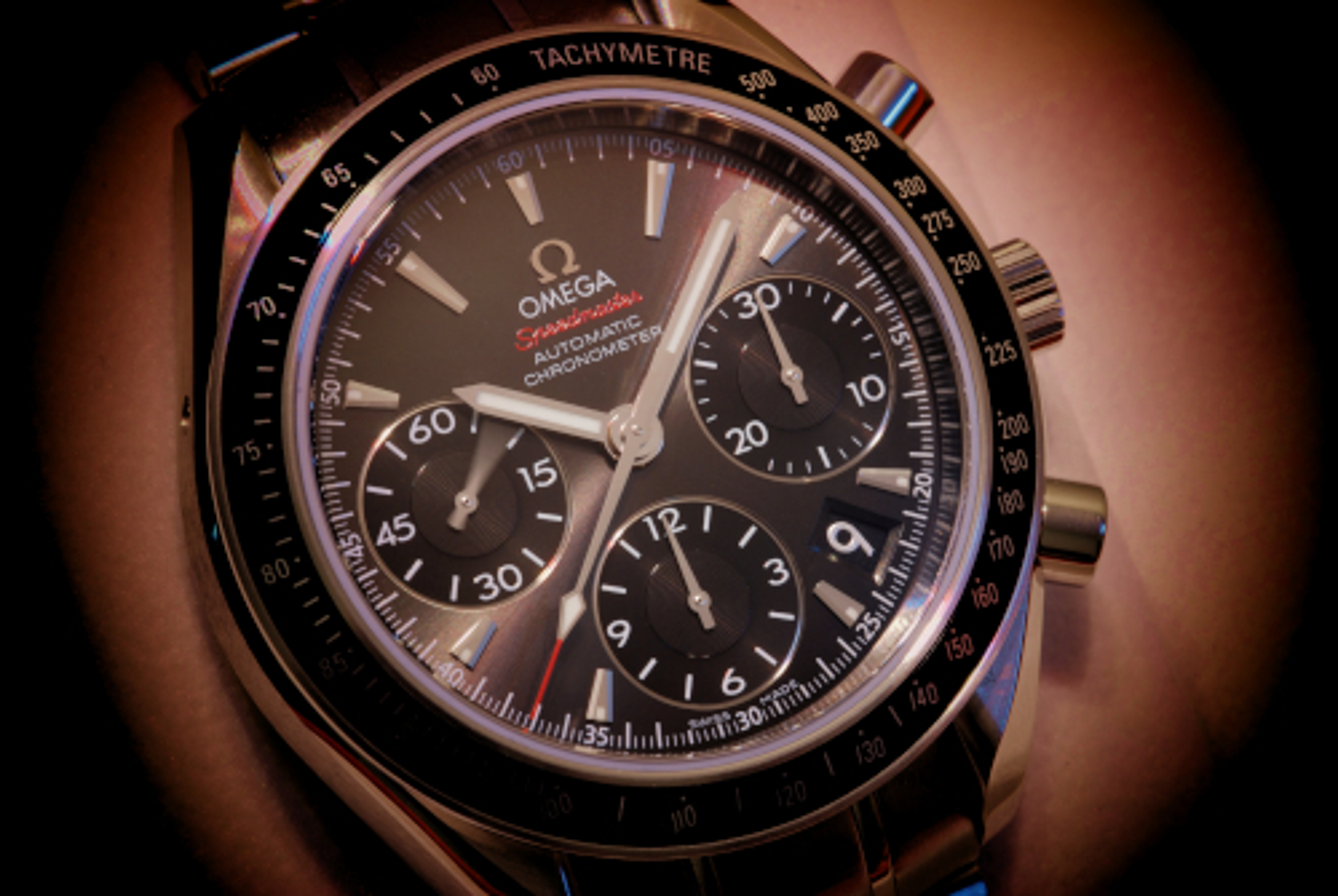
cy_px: 448
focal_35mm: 158
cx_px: 669
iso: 100
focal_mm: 105
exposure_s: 4
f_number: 22
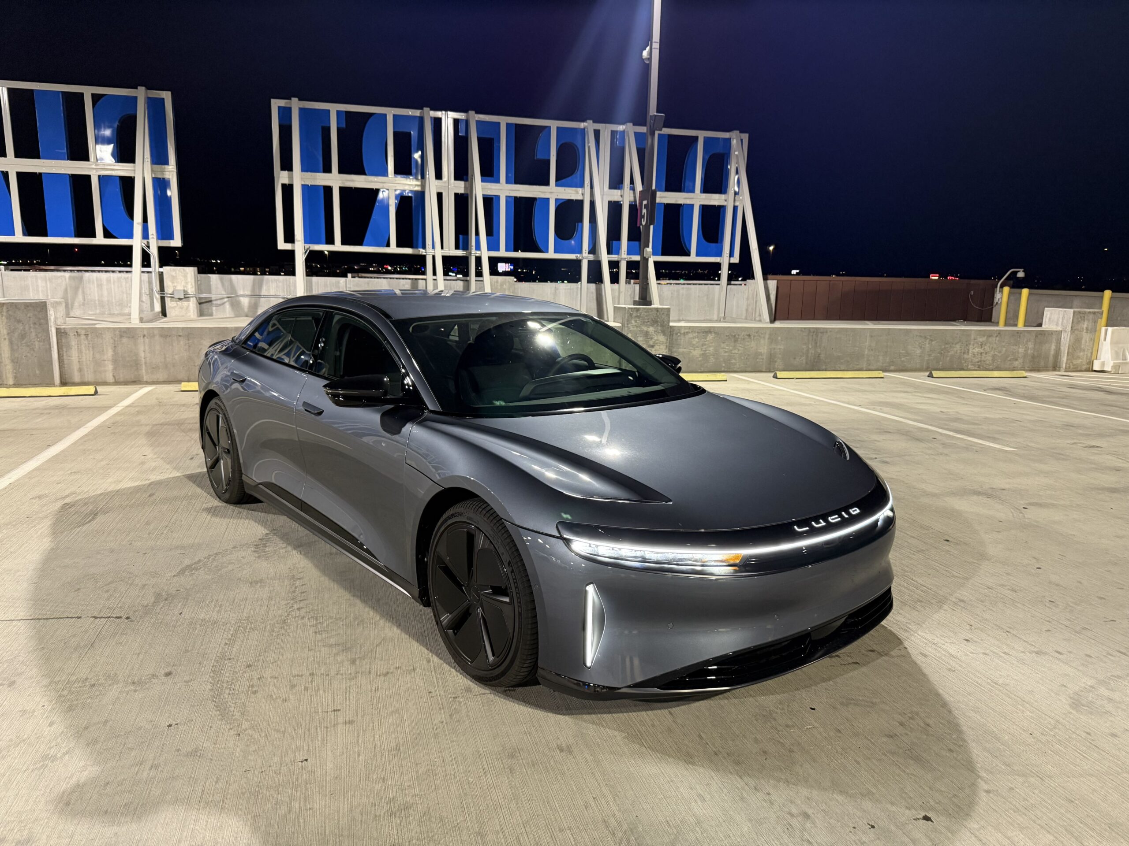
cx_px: 564
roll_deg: -2.0
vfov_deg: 56.8
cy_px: 423
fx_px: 783
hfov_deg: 71.6
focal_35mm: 24
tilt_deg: -10.5
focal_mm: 6.76
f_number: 1.78
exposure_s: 1/55
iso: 400
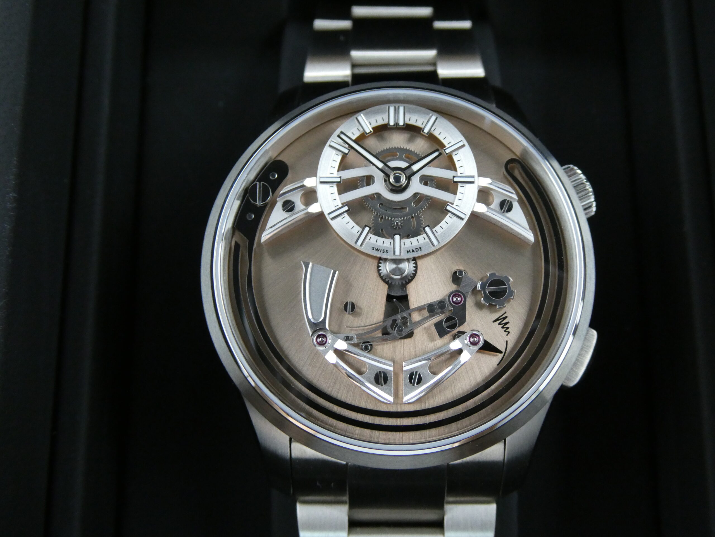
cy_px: 268
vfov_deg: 36.0
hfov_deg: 46.8
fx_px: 826
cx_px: 358
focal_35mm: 40
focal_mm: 7.2
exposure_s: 1/80
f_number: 3.8
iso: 500
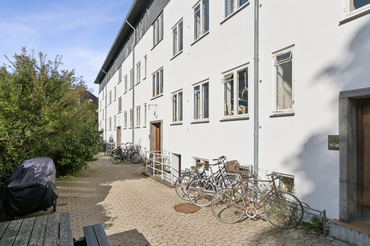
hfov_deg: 83.7
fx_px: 207
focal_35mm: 20
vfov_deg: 61.7
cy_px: 123
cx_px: 185
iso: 400
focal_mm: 13.4
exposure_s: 1/2500
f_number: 7.1
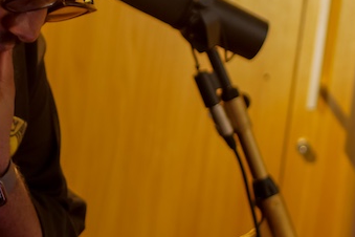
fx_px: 2258
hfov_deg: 8.9
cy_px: 211
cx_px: -1
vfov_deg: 6.0
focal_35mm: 229
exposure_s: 1/60
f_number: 1.4
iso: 200
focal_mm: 35
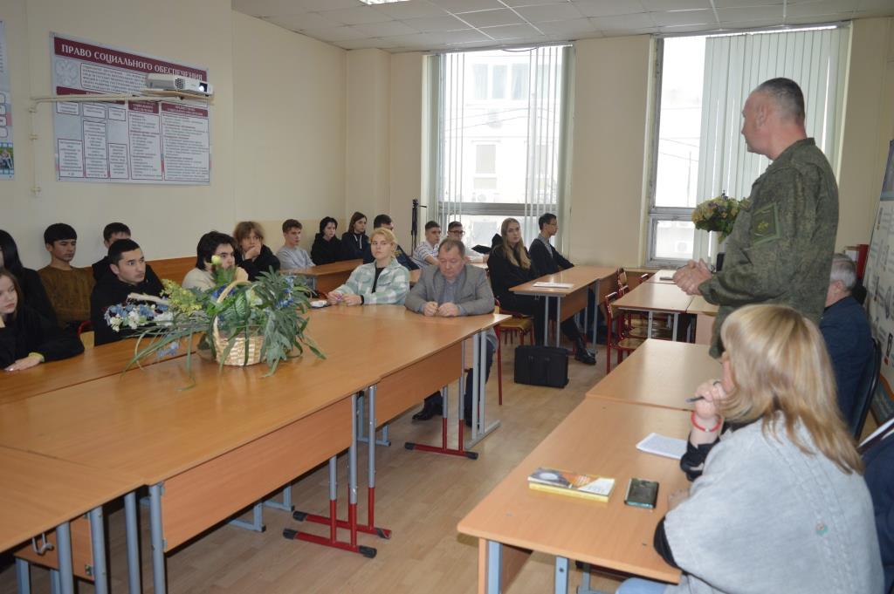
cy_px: 297
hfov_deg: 67.4
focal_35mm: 27
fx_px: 670
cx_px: 447
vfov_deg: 47.9
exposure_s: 1/80
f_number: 4
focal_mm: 18
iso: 400
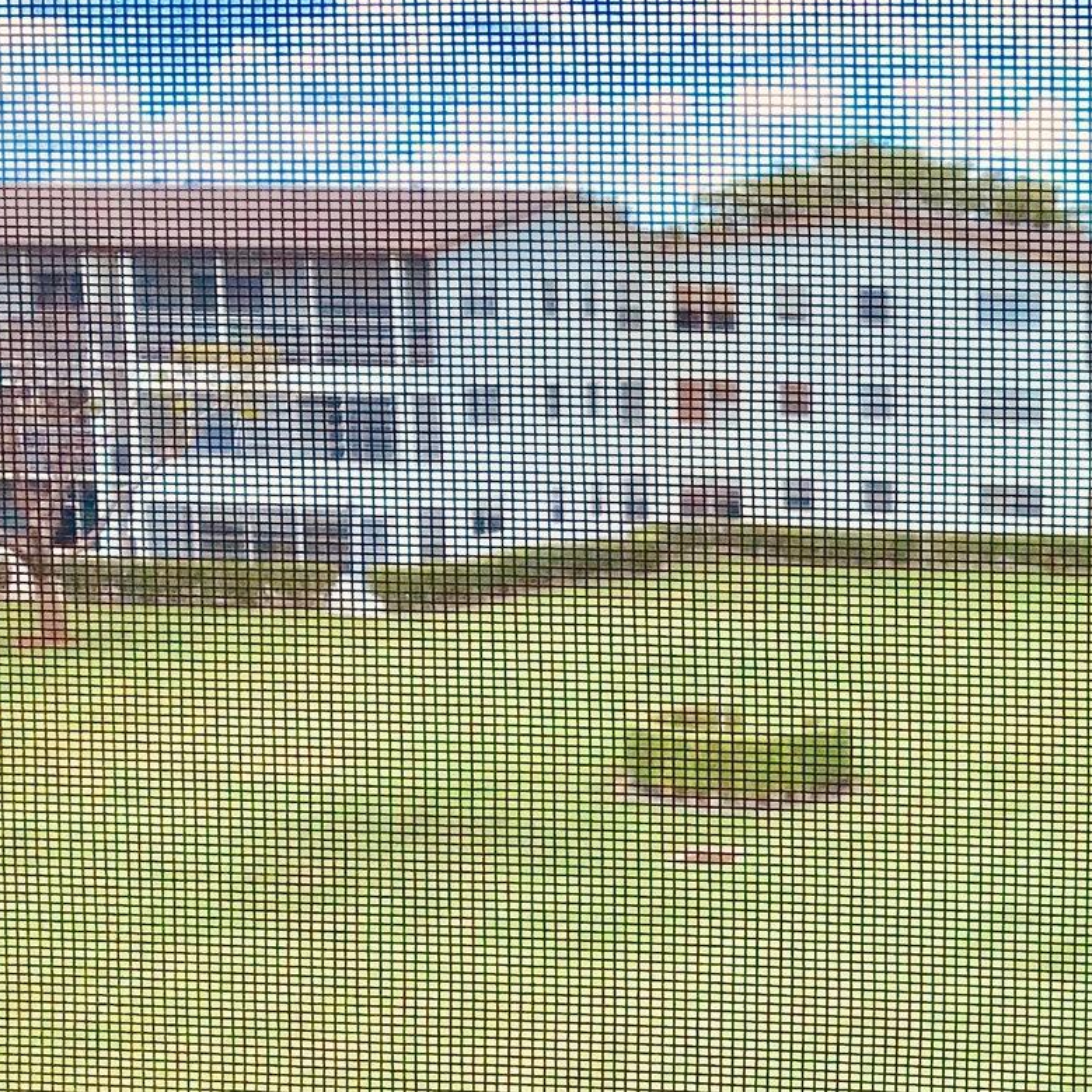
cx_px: 1393
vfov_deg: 23.8
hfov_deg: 21.8
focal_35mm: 72
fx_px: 2570
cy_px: 810
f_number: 2.4
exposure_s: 1/532
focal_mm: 3.3
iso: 25
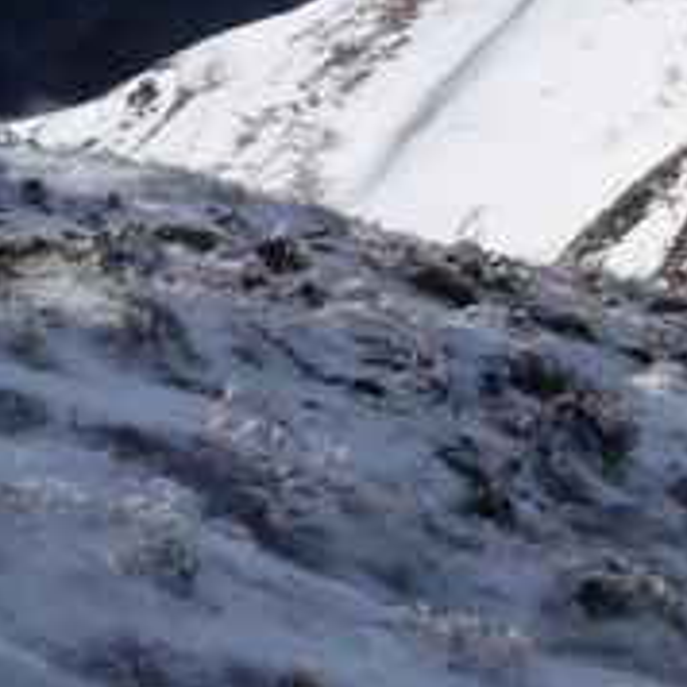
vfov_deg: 9.2
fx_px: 4154
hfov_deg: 8.7
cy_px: -297
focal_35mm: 185
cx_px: 1600
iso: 100
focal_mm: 6.7
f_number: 9
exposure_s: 1/250
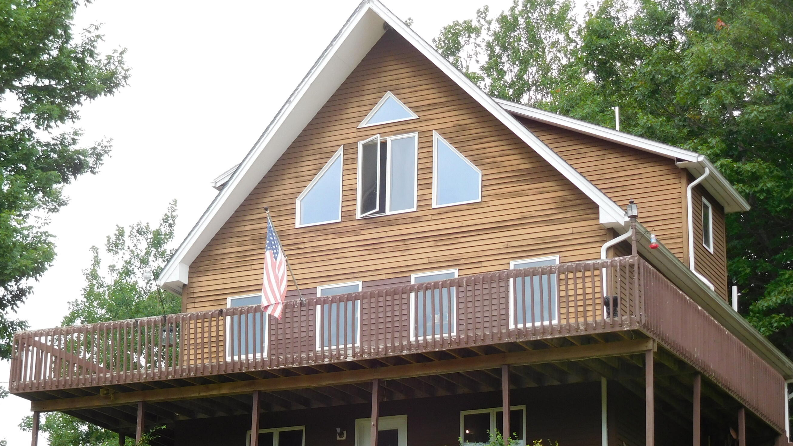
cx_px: 377
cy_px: 339
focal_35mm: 87
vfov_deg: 13.8
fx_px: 1829
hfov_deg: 24.5
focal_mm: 12.5
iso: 125
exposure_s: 1/125
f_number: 4.5
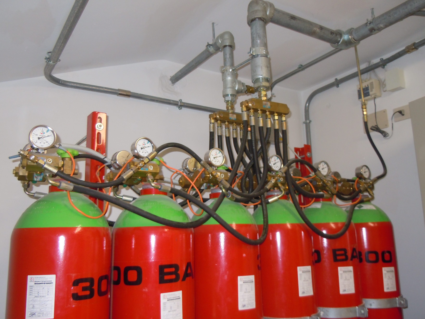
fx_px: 368
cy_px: 160
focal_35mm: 30
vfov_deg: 46.8
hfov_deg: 60.0
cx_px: 212
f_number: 3.5
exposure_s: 1/30
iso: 200
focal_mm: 5.4
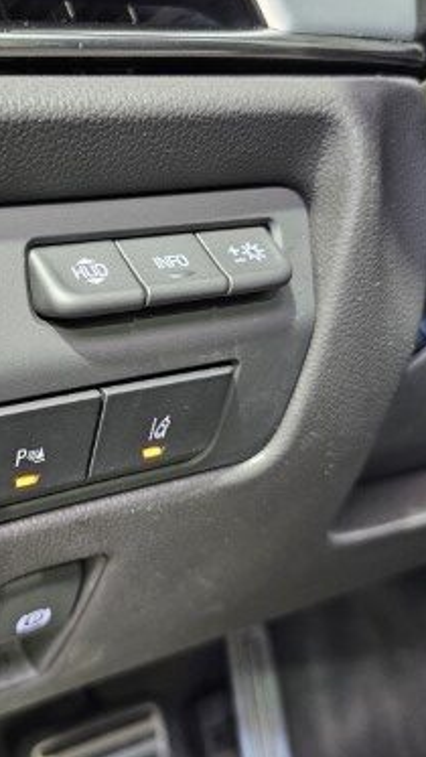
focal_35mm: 43
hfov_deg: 27.2
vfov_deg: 47.3
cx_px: 91
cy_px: 351
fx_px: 863
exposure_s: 1/25
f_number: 1.7
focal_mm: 6.3
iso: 500
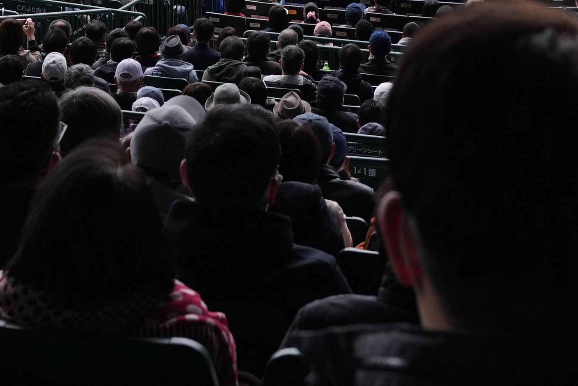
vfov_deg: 10.1
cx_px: 234
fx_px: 2007
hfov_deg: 16.4
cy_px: -392
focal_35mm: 125
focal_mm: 30
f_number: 5.6
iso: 500
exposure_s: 1/800
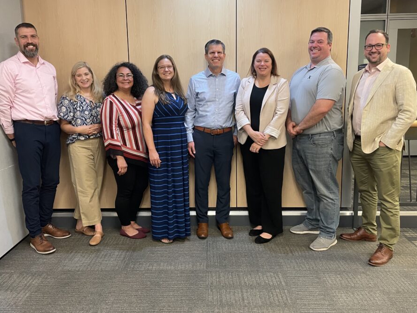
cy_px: 141
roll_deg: +1.7
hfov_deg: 59.9
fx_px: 362
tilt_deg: -8.2
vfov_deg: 46.8
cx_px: 203
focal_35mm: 30
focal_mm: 4.2
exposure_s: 1/60
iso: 200
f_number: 1.6
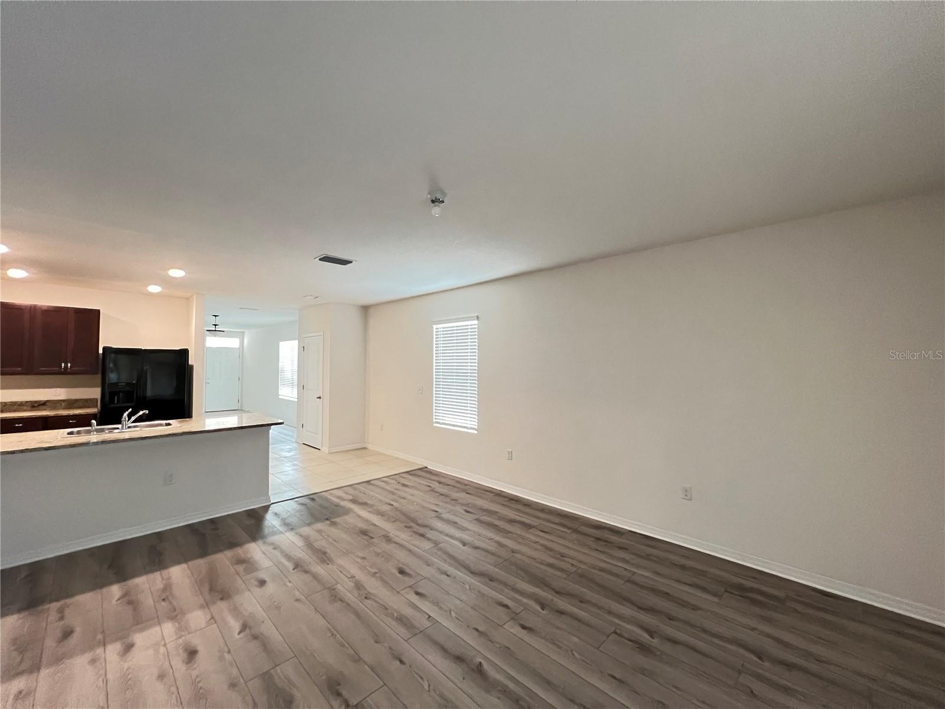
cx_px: 472
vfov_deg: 89.9
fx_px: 355
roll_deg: +0.6
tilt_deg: +1.4
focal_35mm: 13
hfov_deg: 106.2
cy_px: 354
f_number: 1.8
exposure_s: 1/60
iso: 1000
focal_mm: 1.57
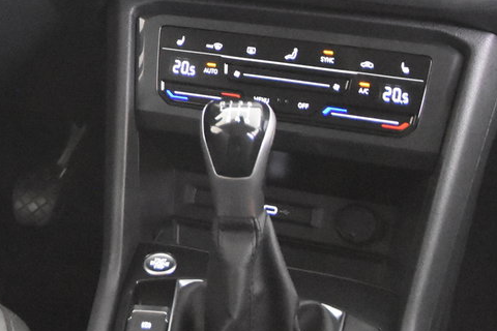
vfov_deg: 13.9
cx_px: -90
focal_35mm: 96
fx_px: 1325
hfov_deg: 20.0
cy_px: -58
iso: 11400
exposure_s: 1/40
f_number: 3
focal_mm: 24
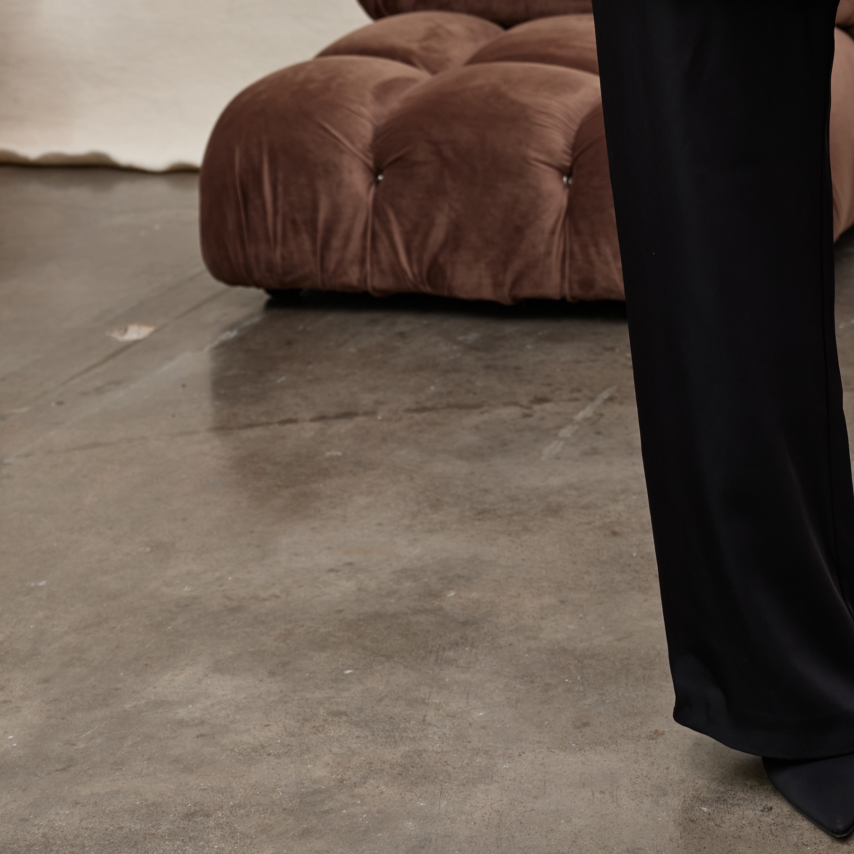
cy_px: -281
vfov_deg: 17.3
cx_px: 780
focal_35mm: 94
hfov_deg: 18.2
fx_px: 2624
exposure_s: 1/160
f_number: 4.5
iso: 200
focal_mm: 40.3
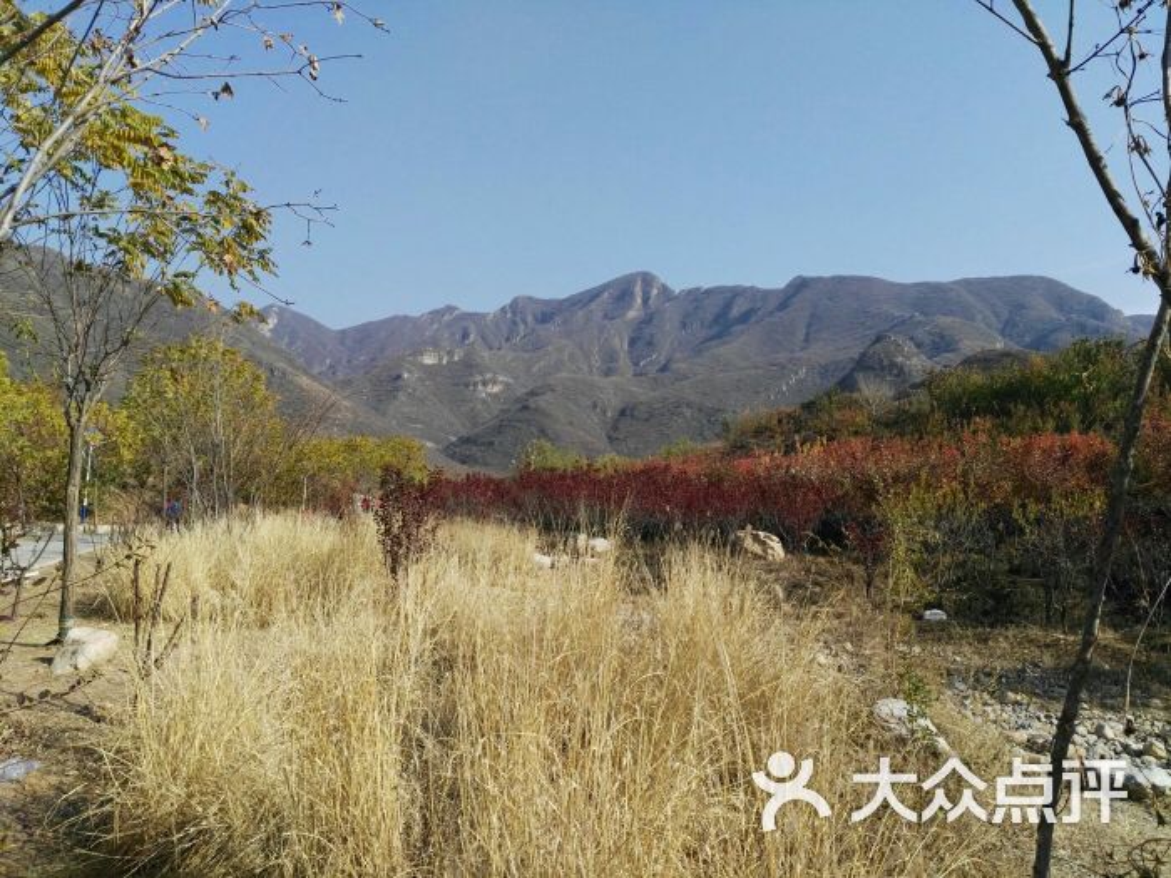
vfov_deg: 49.7
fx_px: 947
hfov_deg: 63.4
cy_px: 439
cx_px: 586
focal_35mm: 28
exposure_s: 1/2000
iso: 64
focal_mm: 2.96
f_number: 2
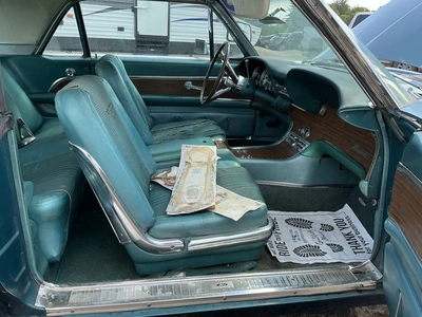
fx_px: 341
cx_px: 211
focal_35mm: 28
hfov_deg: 63.4
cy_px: 158
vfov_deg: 49.7
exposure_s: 1/348
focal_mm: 3
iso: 25
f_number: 1.8
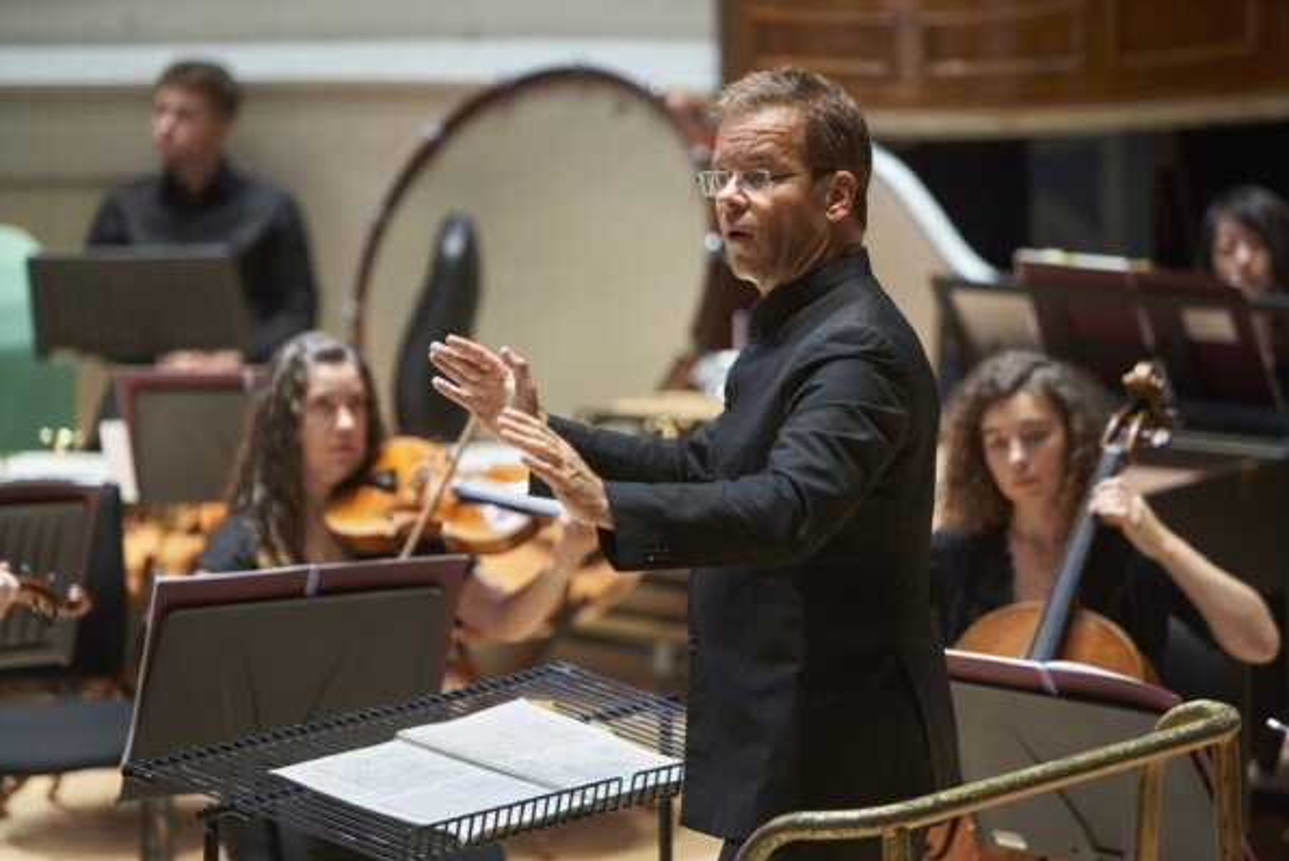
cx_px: 644
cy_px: 430
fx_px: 5946
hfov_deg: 12.4
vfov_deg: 8.3
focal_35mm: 166
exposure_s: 1/800
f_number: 2.8
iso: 6400
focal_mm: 165
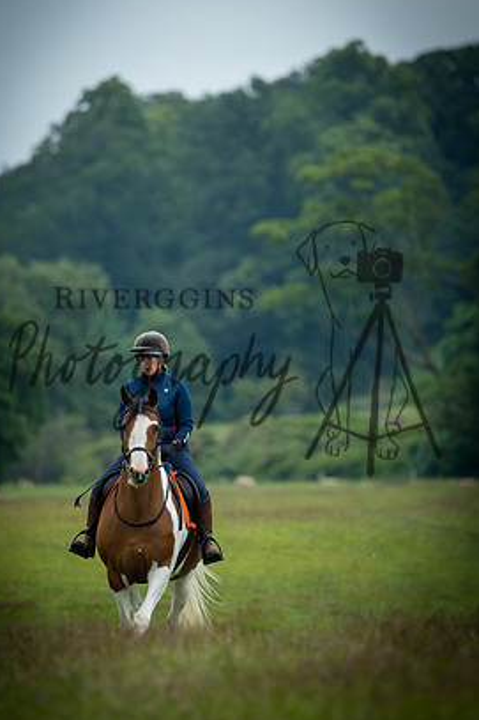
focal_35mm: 498
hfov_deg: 2.8
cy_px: 349
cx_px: 216
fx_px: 9947
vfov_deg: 4.1
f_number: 4
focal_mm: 300
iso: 250
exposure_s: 1/1000
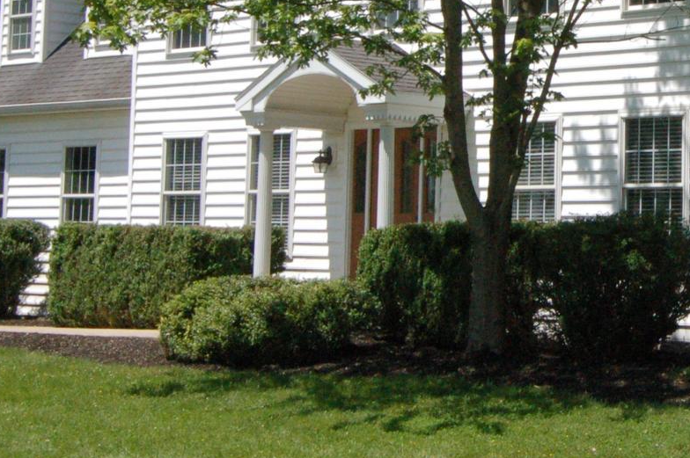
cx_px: 680
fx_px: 1800
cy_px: 55
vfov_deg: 14.4
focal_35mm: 94
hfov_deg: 21.0
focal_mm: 24
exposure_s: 1/500
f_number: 18
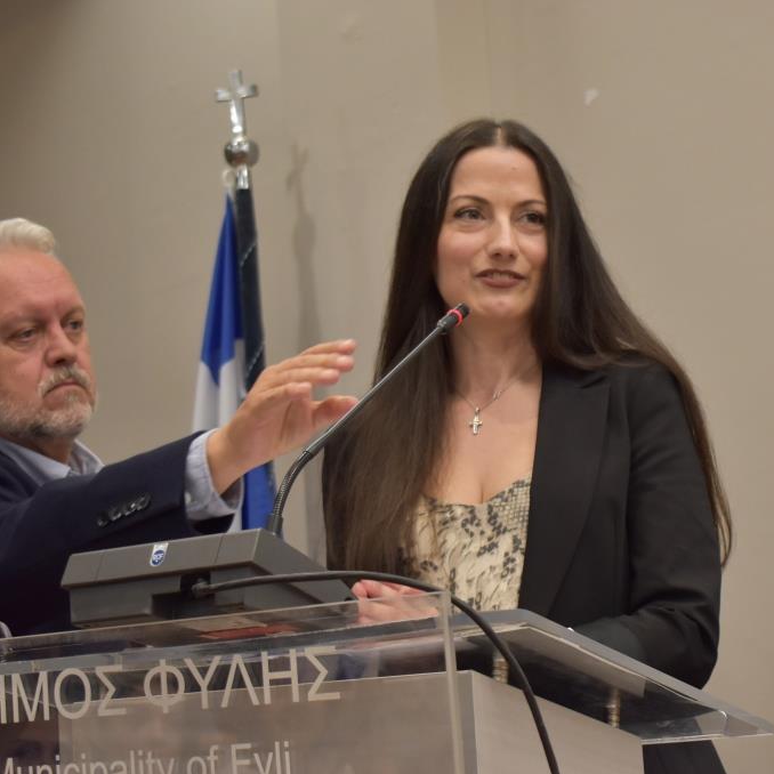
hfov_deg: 22.3
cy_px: 389
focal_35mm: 77
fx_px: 1948
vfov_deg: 22.5
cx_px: 583
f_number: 5
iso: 1000
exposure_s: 1/125
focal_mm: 40
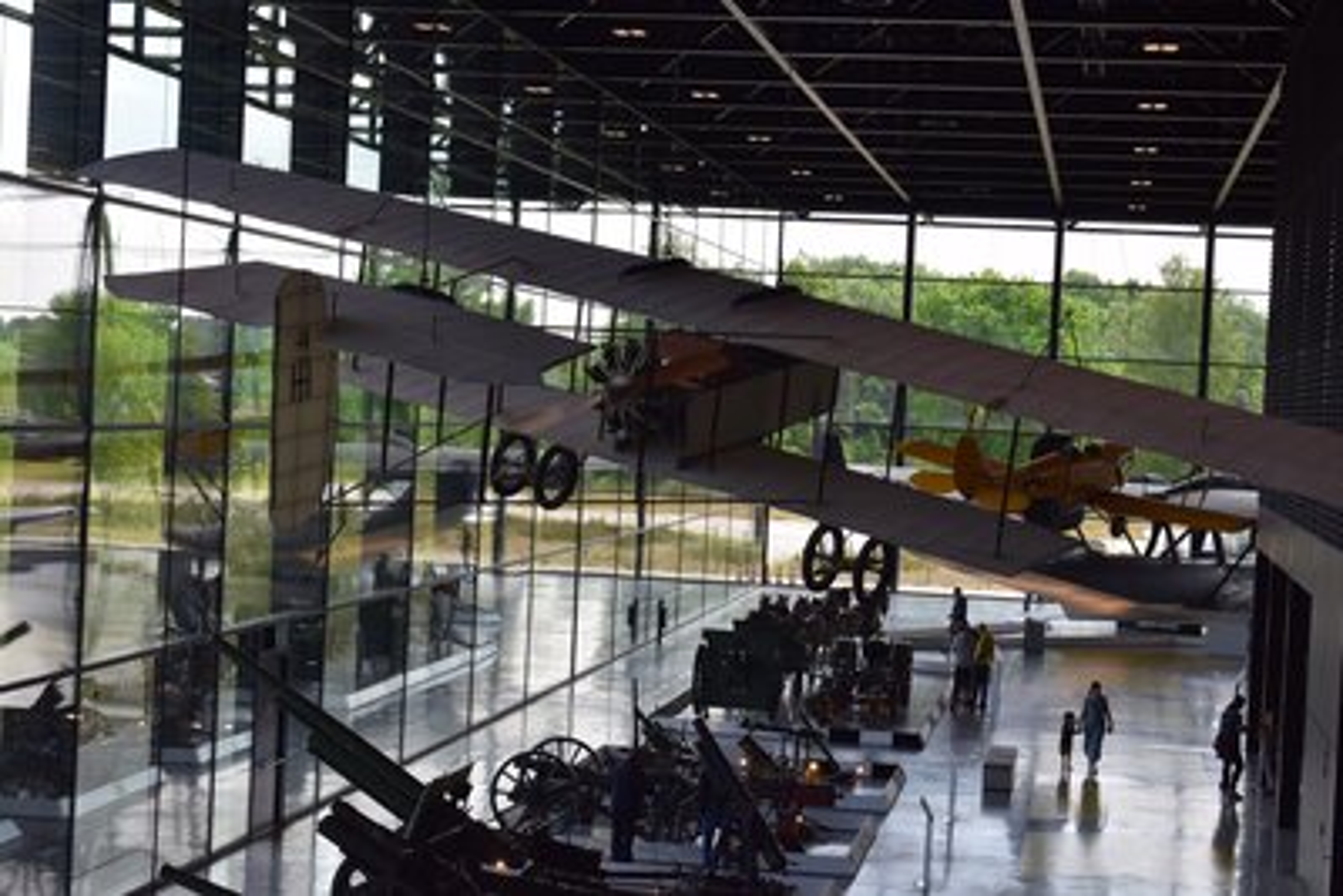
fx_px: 2687
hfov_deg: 28.1
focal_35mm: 72
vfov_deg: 18.9
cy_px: 448
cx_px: 672
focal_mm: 48
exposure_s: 1/160
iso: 400
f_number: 9
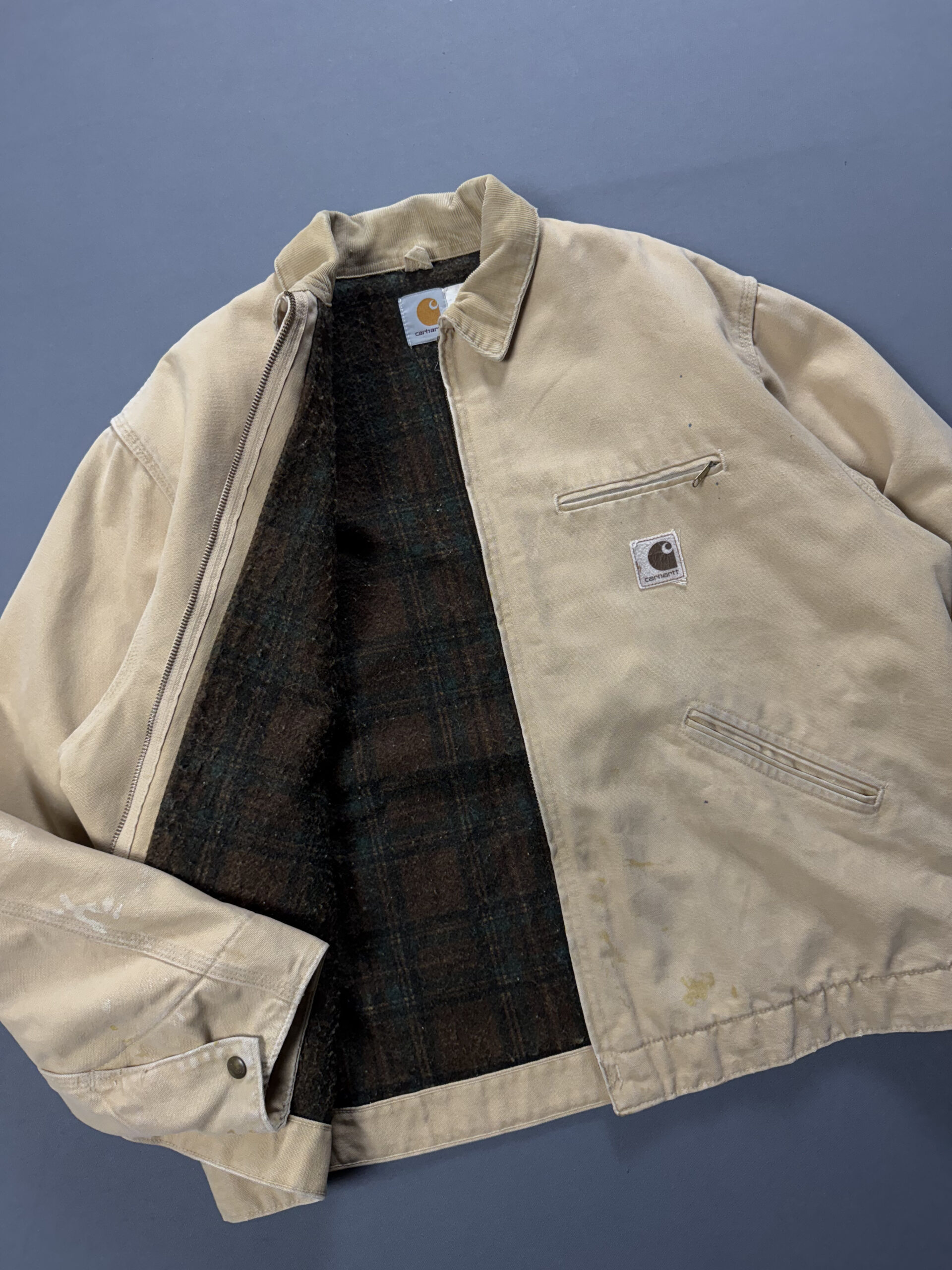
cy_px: 635
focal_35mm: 24
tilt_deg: -82.0
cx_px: 476
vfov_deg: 71.6
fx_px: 880
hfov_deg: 56.8
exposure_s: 1/120
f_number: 1.78
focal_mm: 6.76
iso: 200
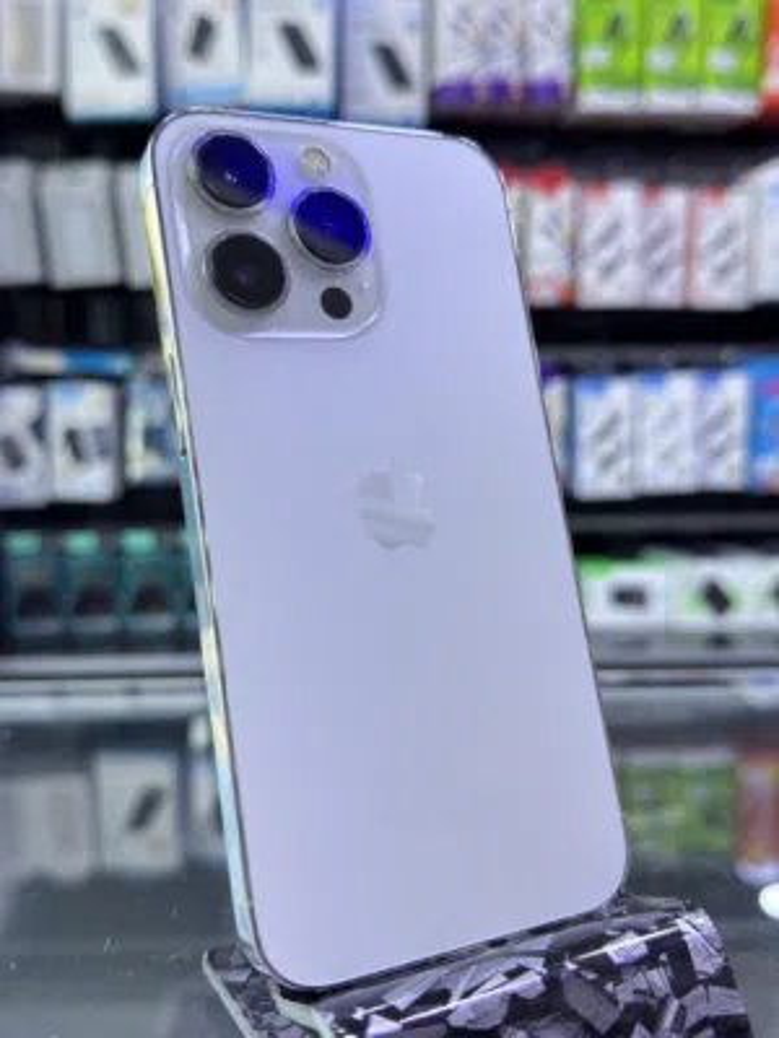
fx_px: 1050
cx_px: 390
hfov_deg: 40.7
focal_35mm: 35
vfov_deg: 52.6
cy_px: 519
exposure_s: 1/238
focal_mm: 6.76
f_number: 1.78
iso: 80
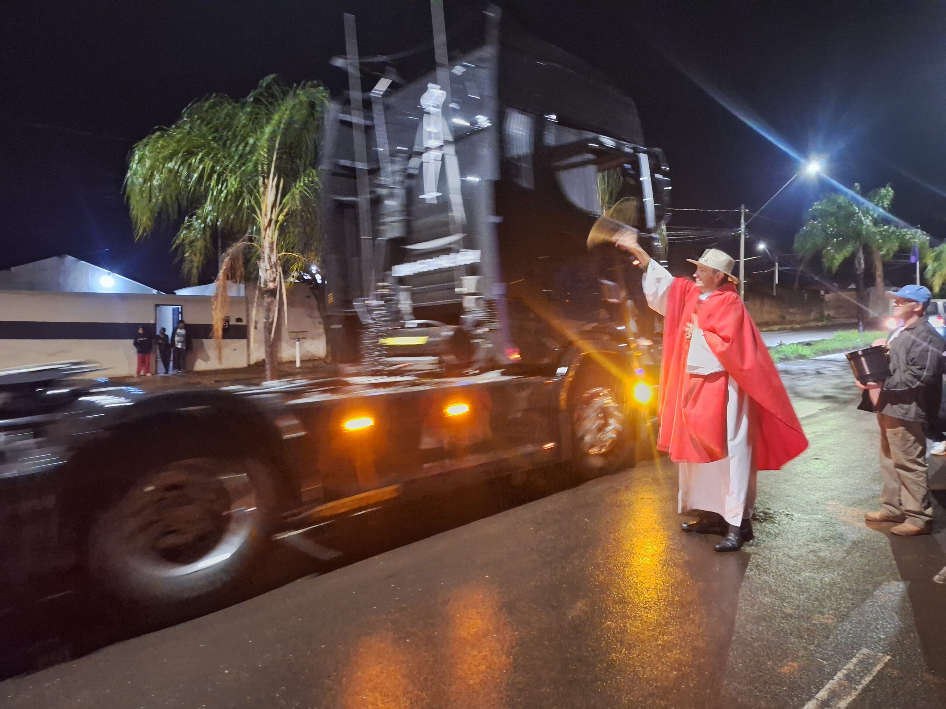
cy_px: 354
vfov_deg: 58.9
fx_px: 629
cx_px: 473
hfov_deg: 73.9
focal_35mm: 23
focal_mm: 5.54
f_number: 1.8
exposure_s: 1/20
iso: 1250
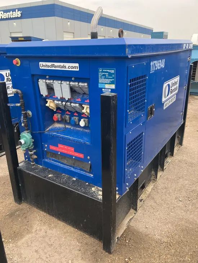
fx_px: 213
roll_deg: +0.4
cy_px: 132
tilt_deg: -20.8
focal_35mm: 28
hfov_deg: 49.8
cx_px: 99
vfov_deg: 63.4
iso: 80
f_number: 1.8
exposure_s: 1/121
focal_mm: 3.99
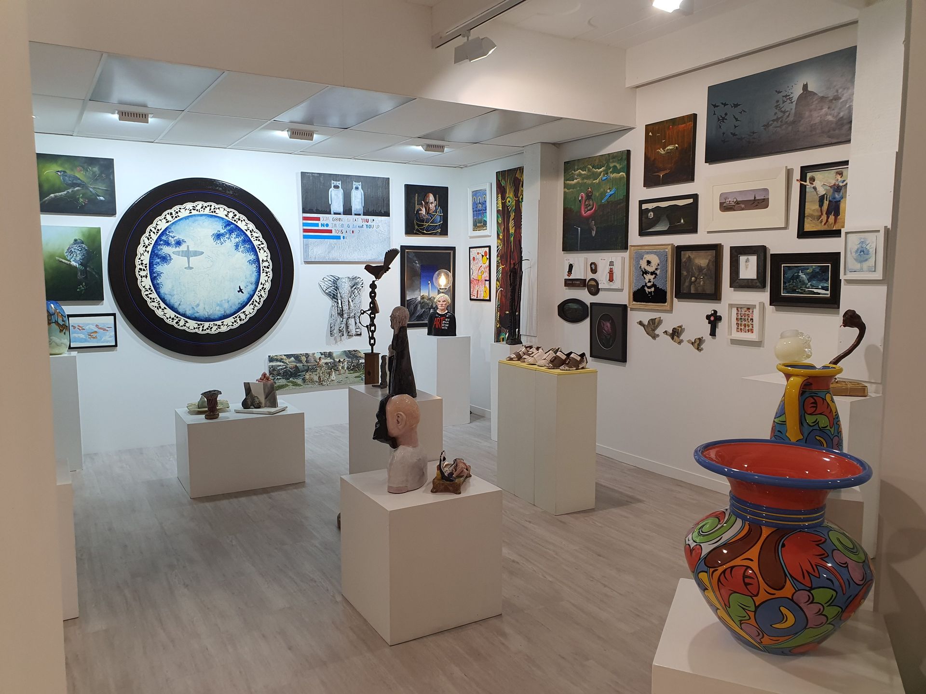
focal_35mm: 26
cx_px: 463
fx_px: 696
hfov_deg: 67.3
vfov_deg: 53.1
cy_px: 347
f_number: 2.4
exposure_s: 1/100
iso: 100
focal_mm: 4.3
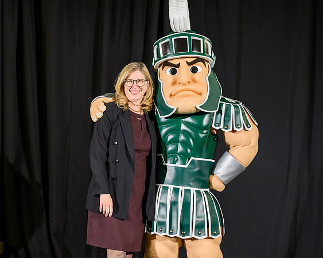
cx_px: 151
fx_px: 1378
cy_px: 132
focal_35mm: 144
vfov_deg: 10.7
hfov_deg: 13.4
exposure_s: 1/320
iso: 1250
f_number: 2.8
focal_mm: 120
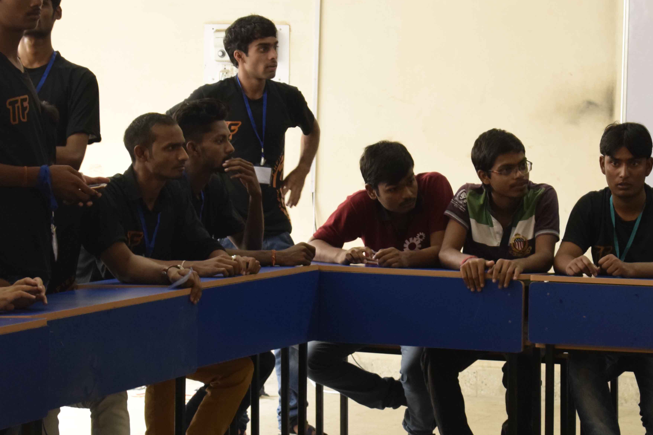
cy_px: 199
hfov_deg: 14.6
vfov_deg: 9.7
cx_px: 379
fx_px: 2555
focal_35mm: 141
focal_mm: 55
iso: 1600
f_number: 5.6
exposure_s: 1/30
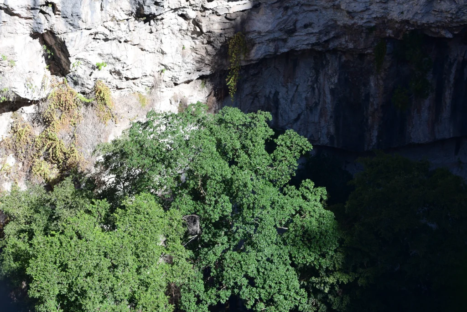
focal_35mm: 225
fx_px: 2919
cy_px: 156
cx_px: 234
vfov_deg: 6.1
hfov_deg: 9.1
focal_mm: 150
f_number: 6.3
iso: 640
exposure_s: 1/1600
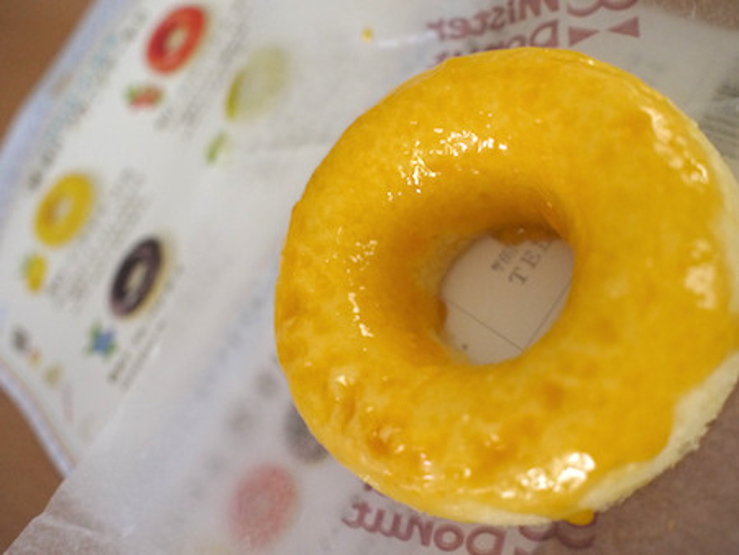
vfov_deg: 41.8
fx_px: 726
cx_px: 370
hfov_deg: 53.9
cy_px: 278
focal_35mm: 34
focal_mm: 17
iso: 800
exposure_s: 1/30
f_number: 2.8
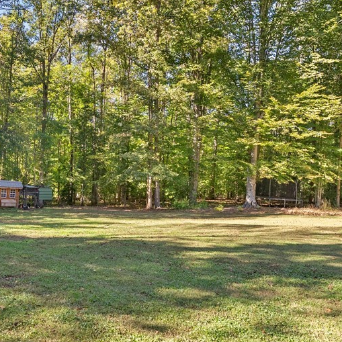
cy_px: 171
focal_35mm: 29
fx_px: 324
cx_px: 97
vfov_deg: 55.6
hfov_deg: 53.7
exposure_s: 1/80
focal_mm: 16
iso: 125
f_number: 4
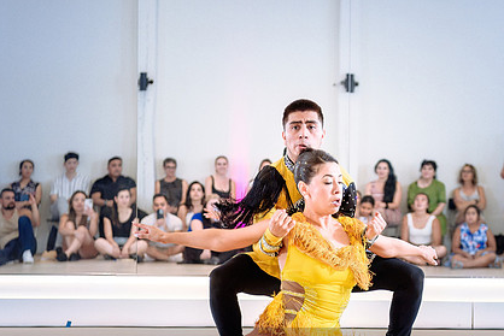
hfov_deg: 22.3
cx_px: 319
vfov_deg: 15.0
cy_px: 220
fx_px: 1274
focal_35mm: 91
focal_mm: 56
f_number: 2.8
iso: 1600
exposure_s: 1/250
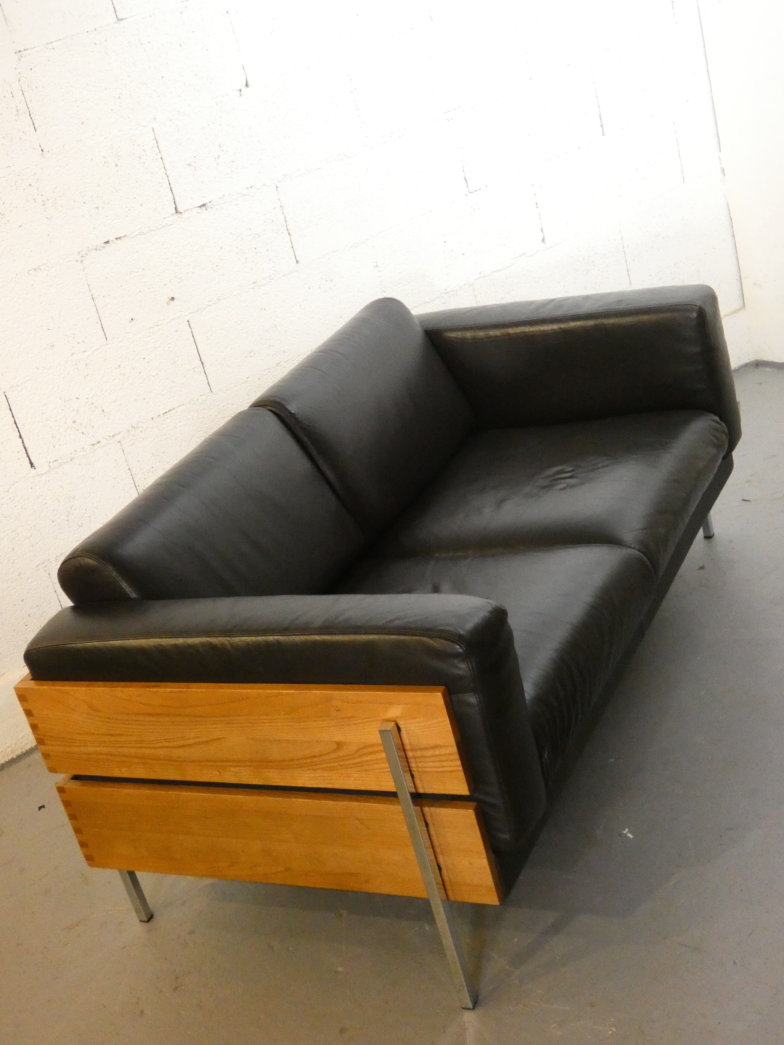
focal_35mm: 48
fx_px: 1450
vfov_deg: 39.7
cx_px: 392
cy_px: 522
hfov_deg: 30.3
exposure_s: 1/80
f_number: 3.8
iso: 1600
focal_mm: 8.6
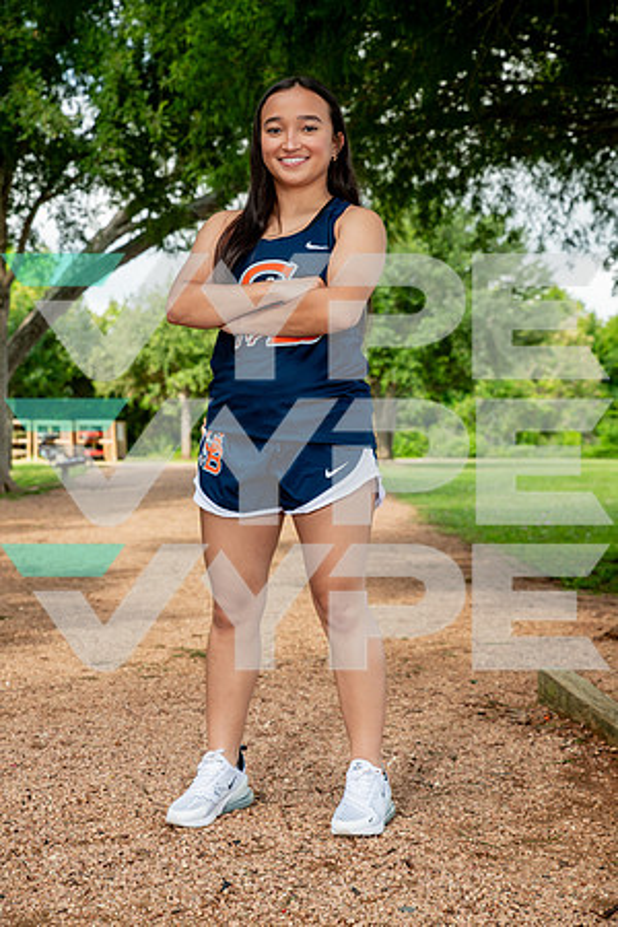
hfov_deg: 19.5
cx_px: 309
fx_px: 1802
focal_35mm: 70
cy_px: 464
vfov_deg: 28.8
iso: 200
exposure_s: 1/200
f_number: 7.1
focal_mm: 70
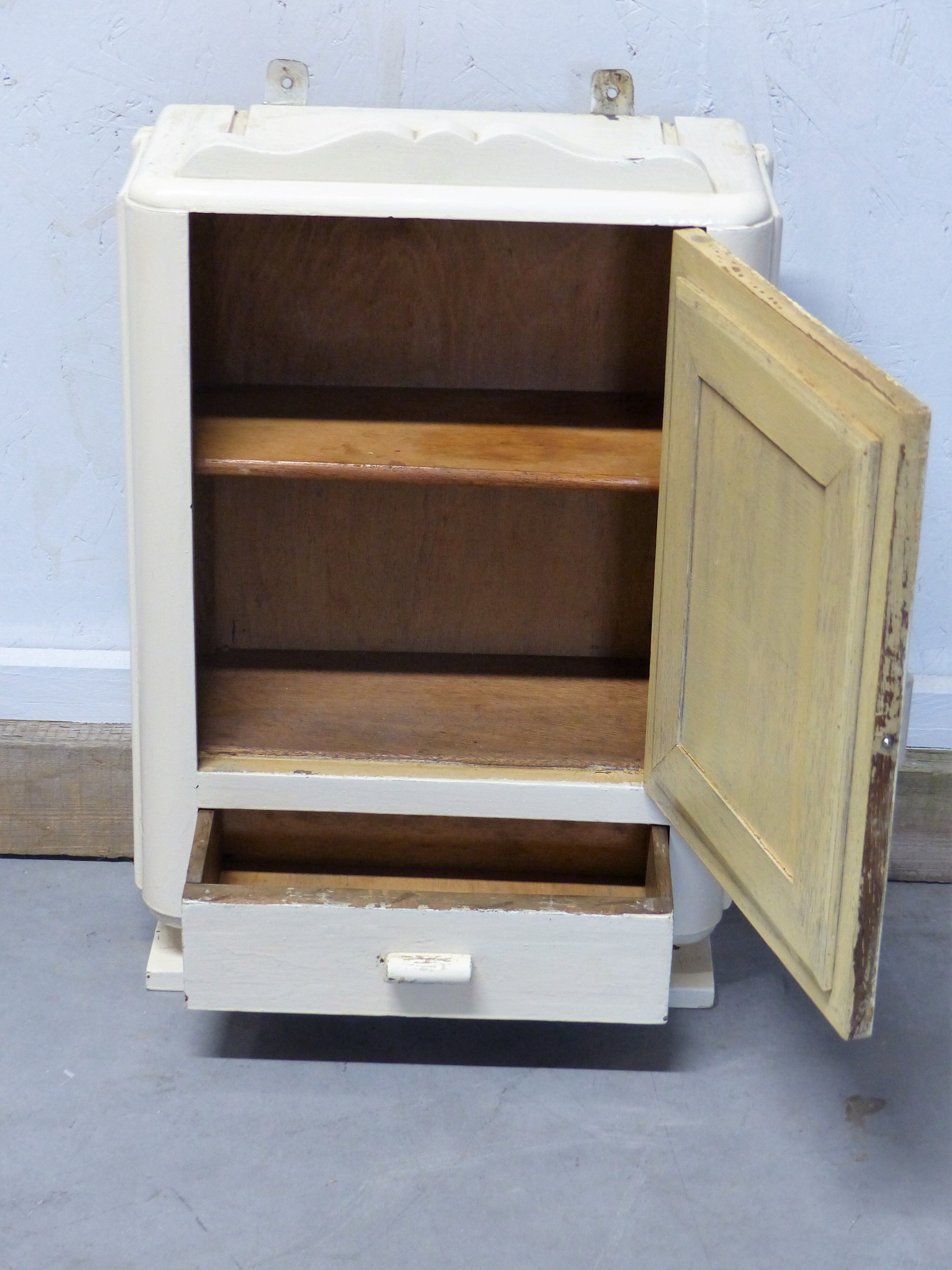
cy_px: 635
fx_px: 2934
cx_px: 476
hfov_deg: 18.4
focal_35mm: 80
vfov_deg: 24.4
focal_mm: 13.5
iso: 400
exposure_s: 1/15
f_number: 2.8
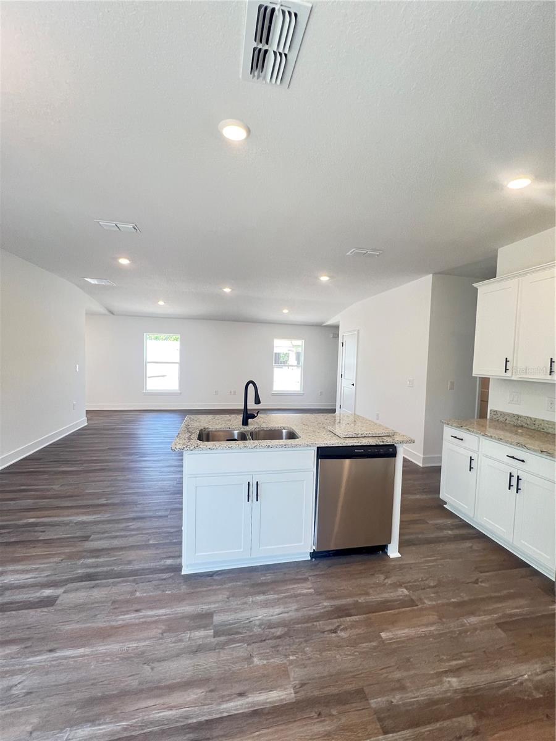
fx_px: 278
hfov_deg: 89.9
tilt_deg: +1.7
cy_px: 370
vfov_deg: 106.2
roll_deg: -0.7
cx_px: 278
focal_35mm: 13
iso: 200
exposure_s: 1/120
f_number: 1.8
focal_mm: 1.57
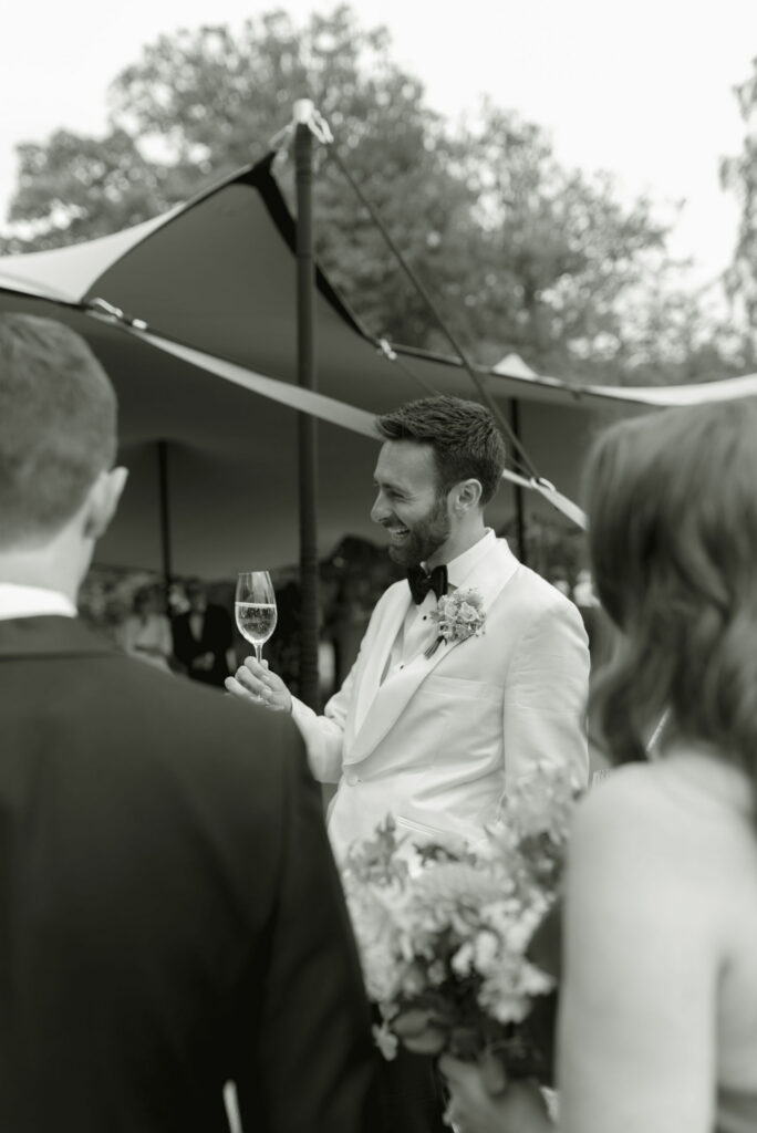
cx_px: 378
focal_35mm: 35
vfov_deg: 54.4
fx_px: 1102
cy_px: 566
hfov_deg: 37.9
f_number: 1.6
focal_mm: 35
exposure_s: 1/800
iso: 100
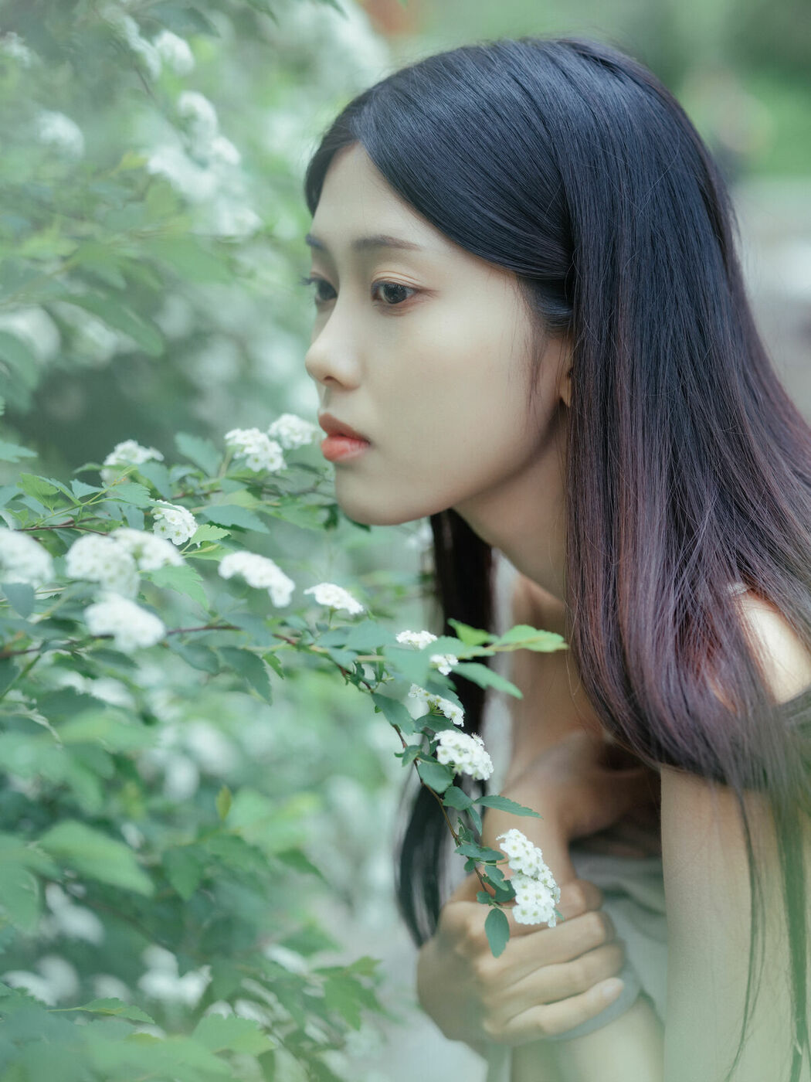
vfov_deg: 30.7
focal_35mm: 63
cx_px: 406
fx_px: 1968
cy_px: 541
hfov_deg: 23.3
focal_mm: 80
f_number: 2.8
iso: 500
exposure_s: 1/500
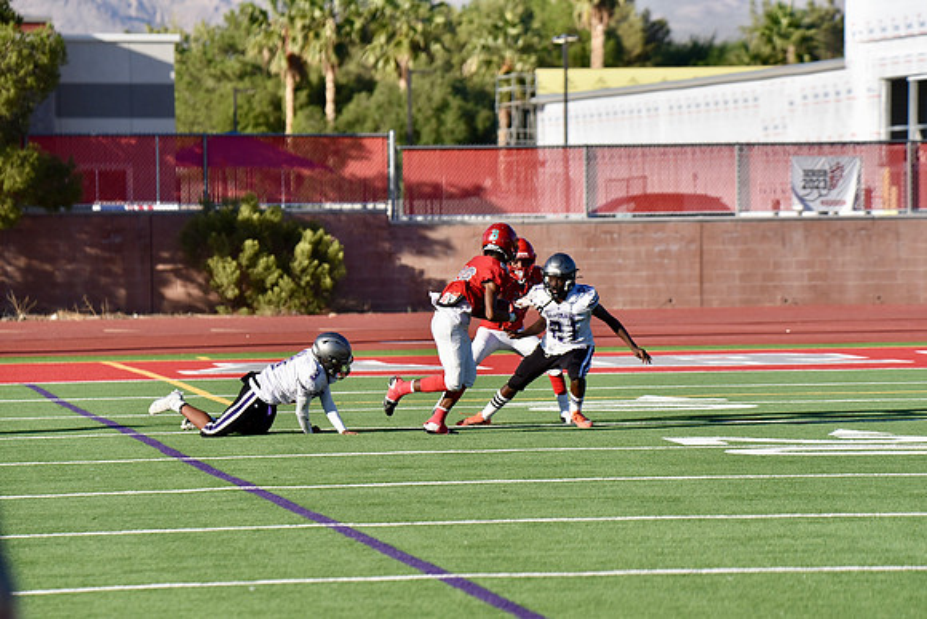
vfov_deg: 5.7
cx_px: 464
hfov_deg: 8.6
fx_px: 6181
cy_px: 310
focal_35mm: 240
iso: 720
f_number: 5.6
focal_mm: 240
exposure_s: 1/4000
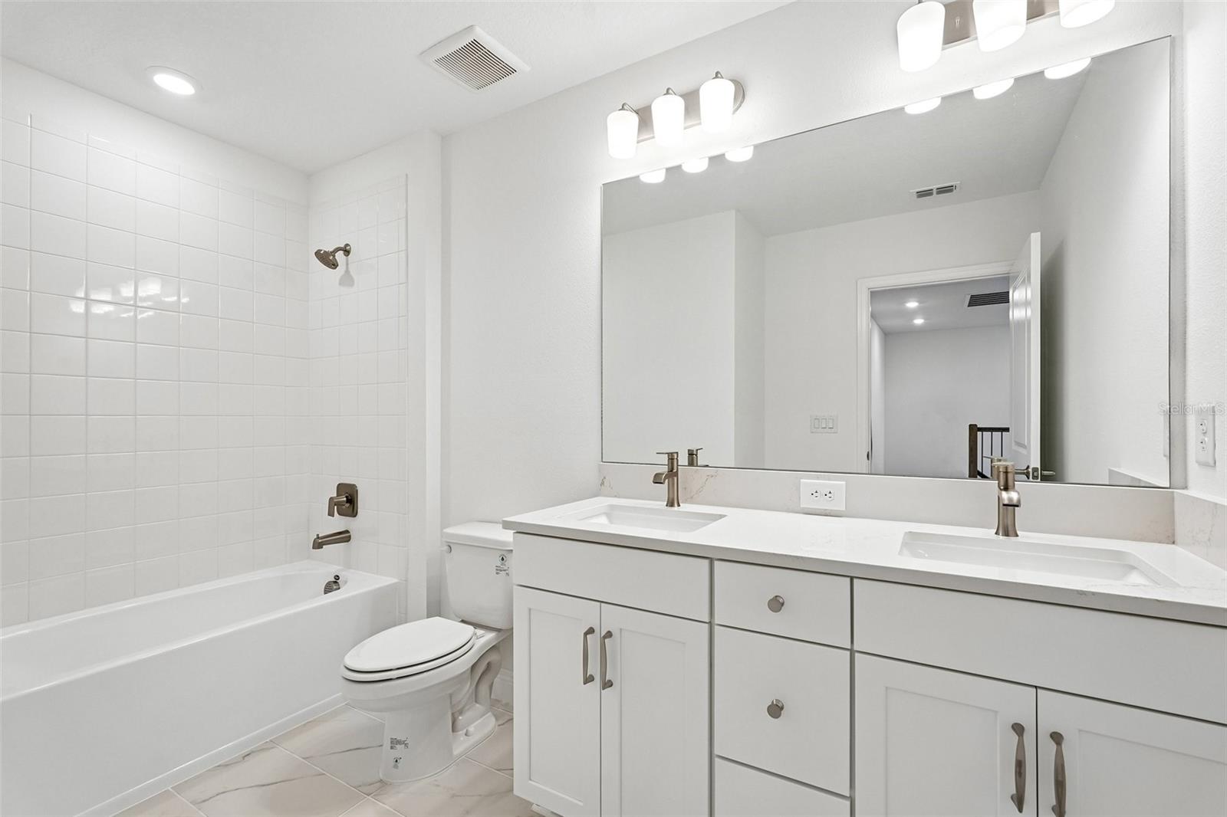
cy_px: 408
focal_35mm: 16
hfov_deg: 96.7
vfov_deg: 73.7
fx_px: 545
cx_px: 614
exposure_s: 1/50
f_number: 8
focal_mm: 16
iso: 400
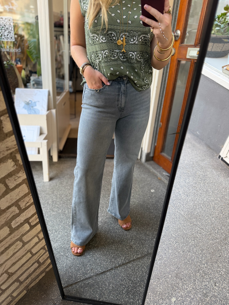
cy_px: 152
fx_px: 212
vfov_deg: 71.6
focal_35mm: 24
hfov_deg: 56.8
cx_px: 114
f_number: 1.78
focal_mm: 6.76
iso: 100
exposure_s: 1/196
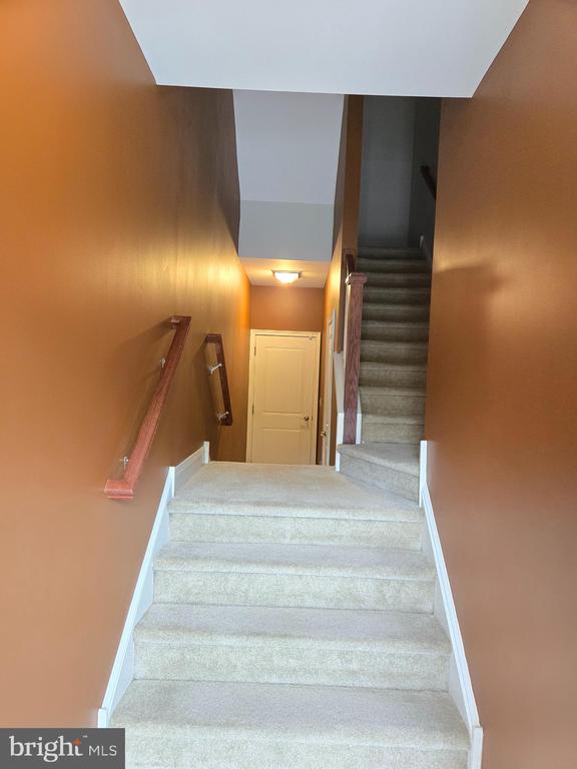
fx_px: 511
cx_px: 288
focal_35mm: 23
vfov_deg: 73.9
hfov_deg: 58.9
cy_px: 384
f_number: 1.8
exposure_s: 1/120
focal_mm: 5.4
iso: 640
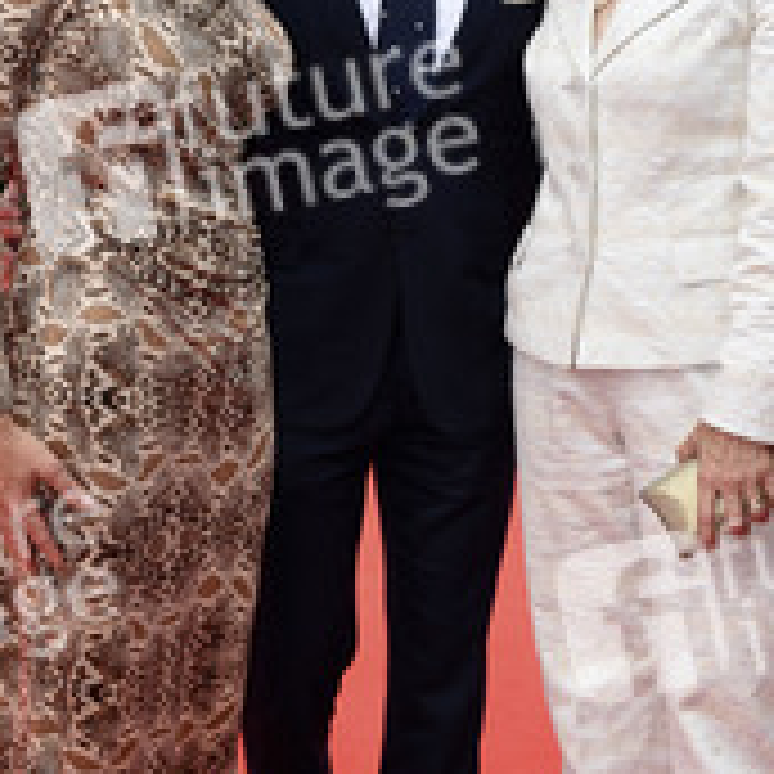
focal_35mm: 95
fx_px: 2403
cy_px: 374
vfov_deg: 18.3
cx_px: 378
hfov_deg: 18.3
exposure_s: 1/160
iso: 200
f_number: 7.1
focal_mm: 32
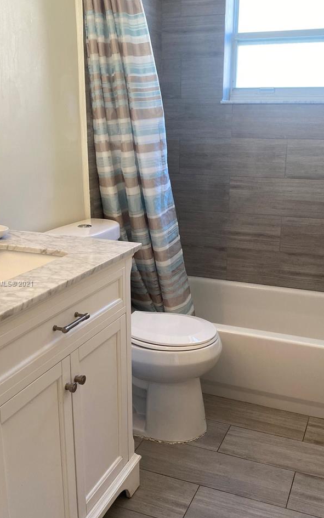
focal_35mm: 35
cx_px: 179
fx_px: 494
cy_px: 284
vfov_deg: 55.2
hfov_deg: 36.3
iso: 125
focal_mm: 4.25
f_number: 1.8
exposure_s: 1/120
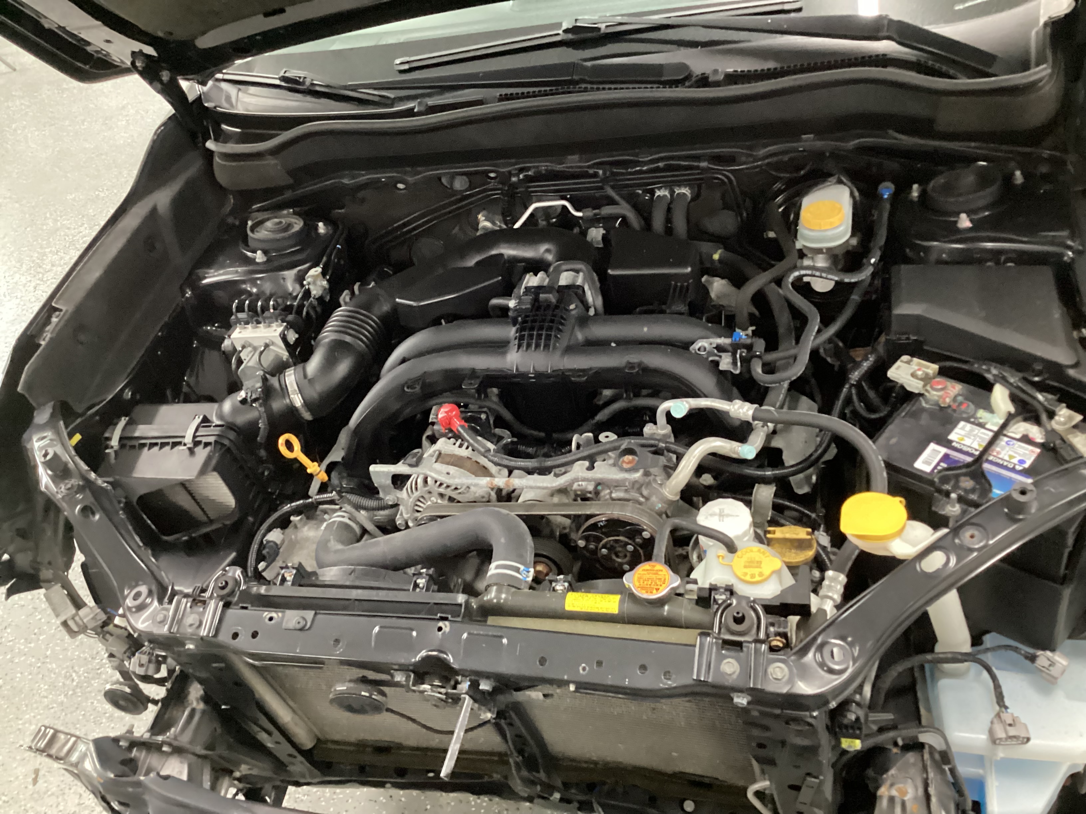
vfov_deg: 45.4
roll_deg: +14.9
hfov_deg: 58.4
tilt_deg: -40.1
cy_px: 407
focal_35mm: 31
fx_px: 973
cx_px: 543
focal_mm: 3.3
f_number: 2.4
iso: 640
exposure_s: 1/24
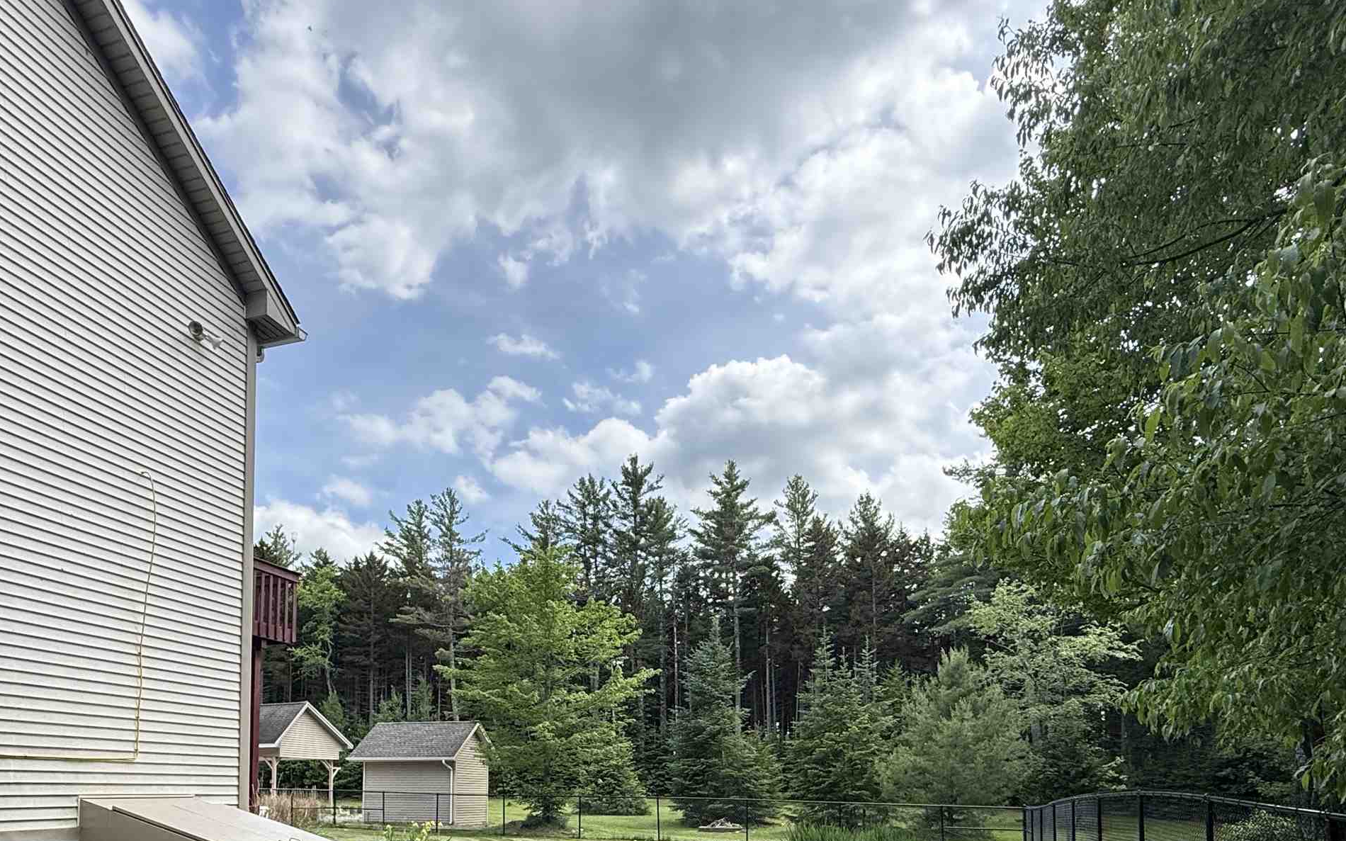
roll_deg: +0.4
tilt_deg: +3.4
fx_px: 880
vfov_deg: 46.4
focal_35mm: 24
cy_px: 748
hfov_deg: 74.7
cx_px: 622
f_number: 2.2
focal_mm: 2.22
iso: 64
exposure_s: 1/1068
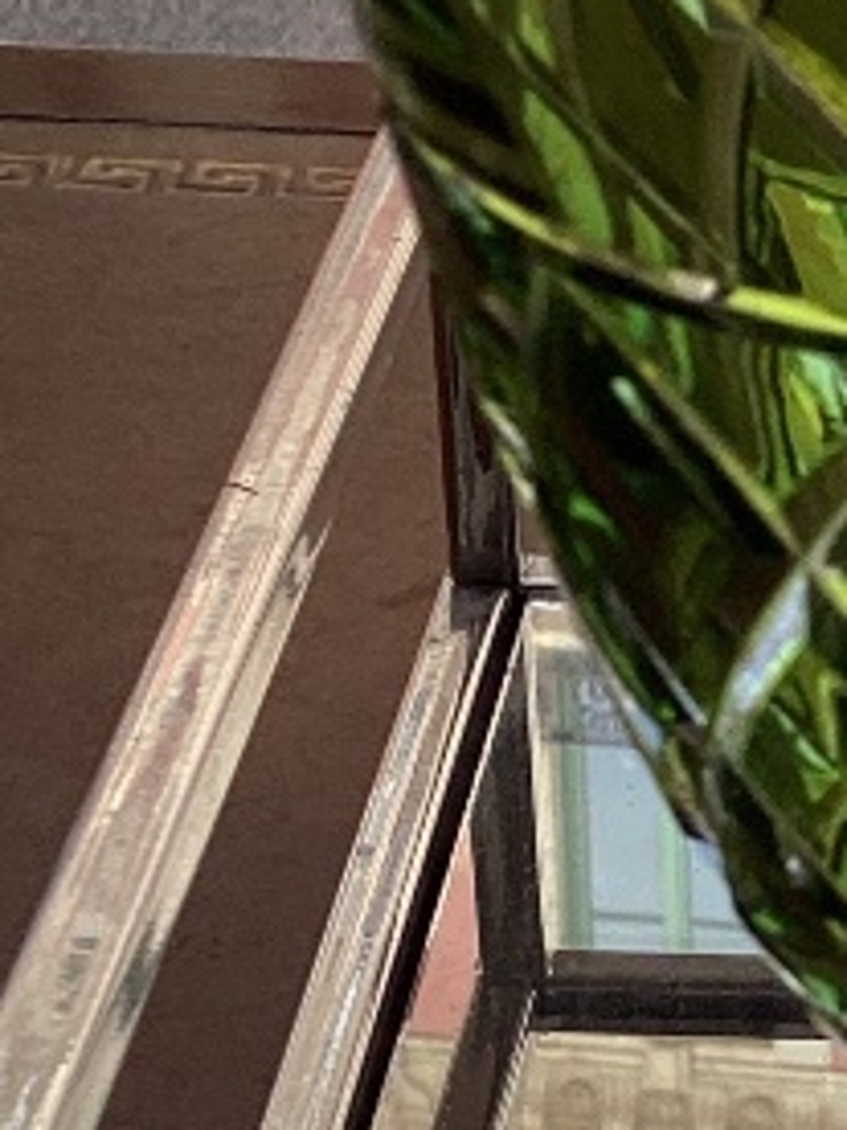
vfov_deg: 14.4
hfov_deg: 10.6
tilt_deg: -35.3
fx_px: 4404
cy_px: 1040
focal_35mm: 135
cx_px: 1219
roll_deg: -2.8
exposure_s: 1/566
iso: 25
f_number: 2.4
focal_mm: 3.3
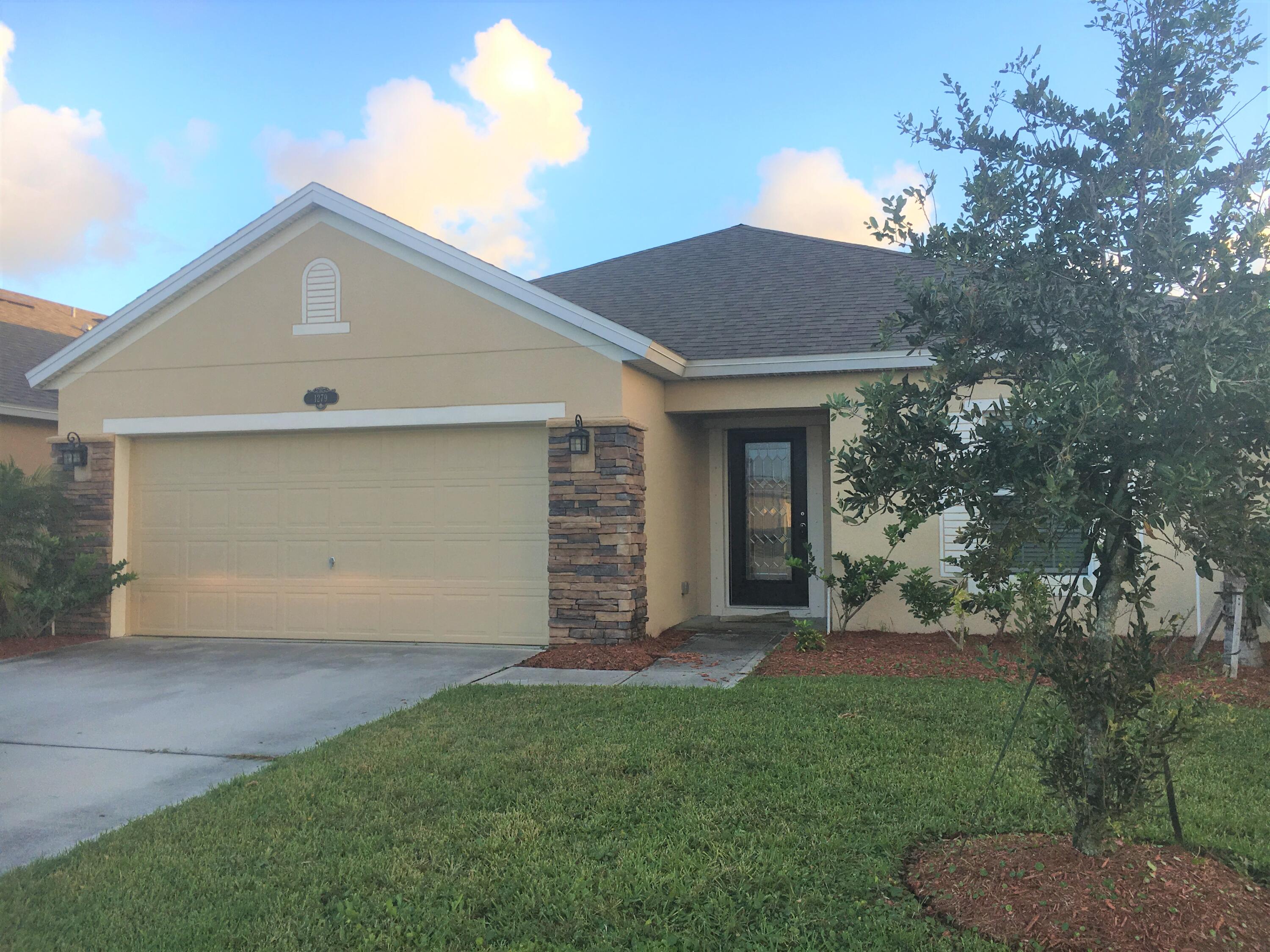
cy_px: 476
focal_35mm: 29
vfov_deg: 48.2
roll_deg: +0.5
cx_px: 635
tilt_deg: +2.6
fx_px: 1064
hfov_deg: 61.7
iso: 25
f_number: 2.2
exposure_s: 1/291
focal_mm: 4.15
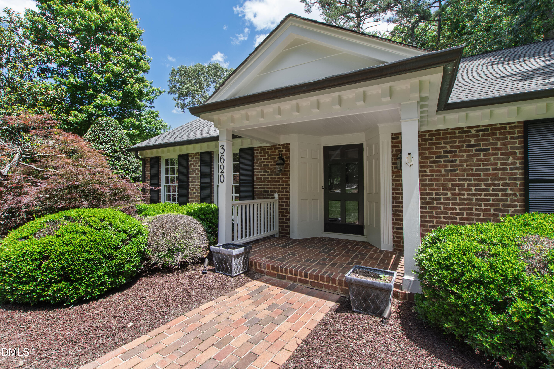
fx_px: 231
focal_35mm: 15
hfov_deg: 100.4
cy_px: 184
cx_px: 277
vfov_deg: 77.3
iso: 100
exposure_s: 1/80
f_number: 8
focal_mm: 10
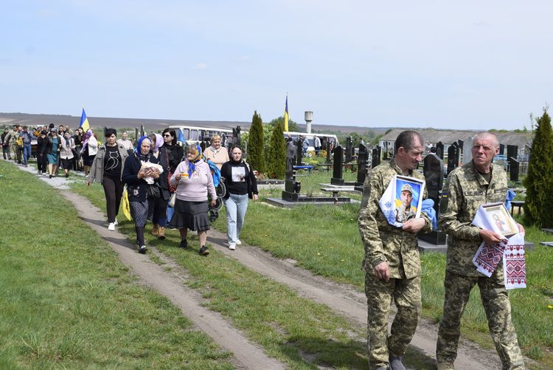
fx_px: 692
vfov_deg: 29.9
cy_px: 185
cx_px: 276
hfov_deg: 43.6
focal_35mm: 45
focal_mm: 30
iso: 200
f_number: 10
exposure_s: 1/400
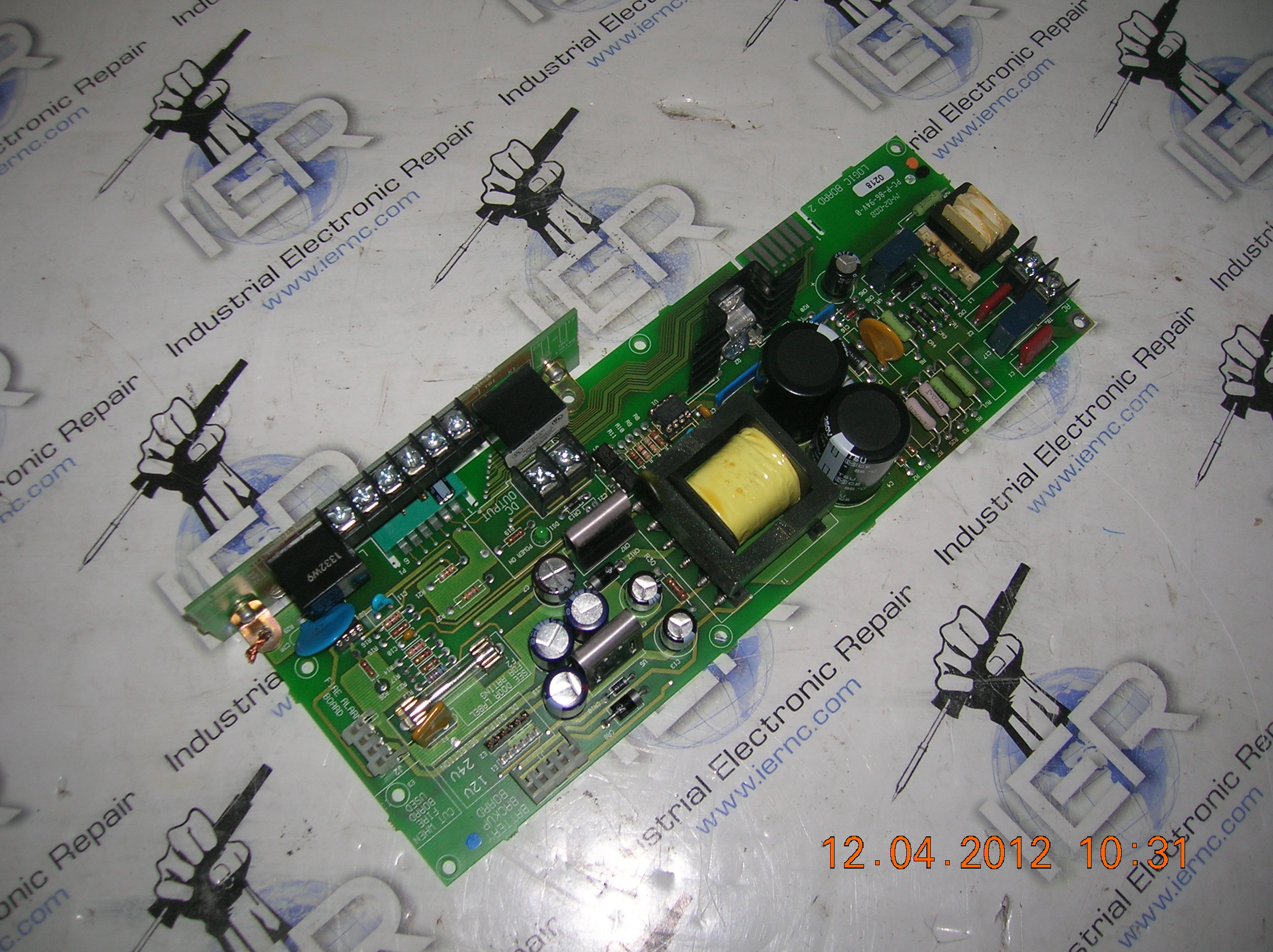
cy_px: 476
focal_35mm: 34
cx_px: 636
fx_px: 1249
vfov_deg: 41.7
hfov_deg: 54.0
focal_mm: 5.7
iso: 50
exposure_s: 1/60.1
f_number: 2.9
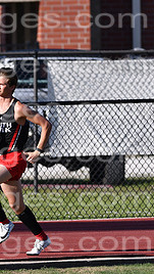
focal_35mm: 1021
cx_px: -81
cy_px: 132
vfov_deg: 2.1
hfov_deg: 1.2
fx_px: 7403
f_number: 5.6
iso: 320
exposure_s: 1/2500
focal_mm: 300
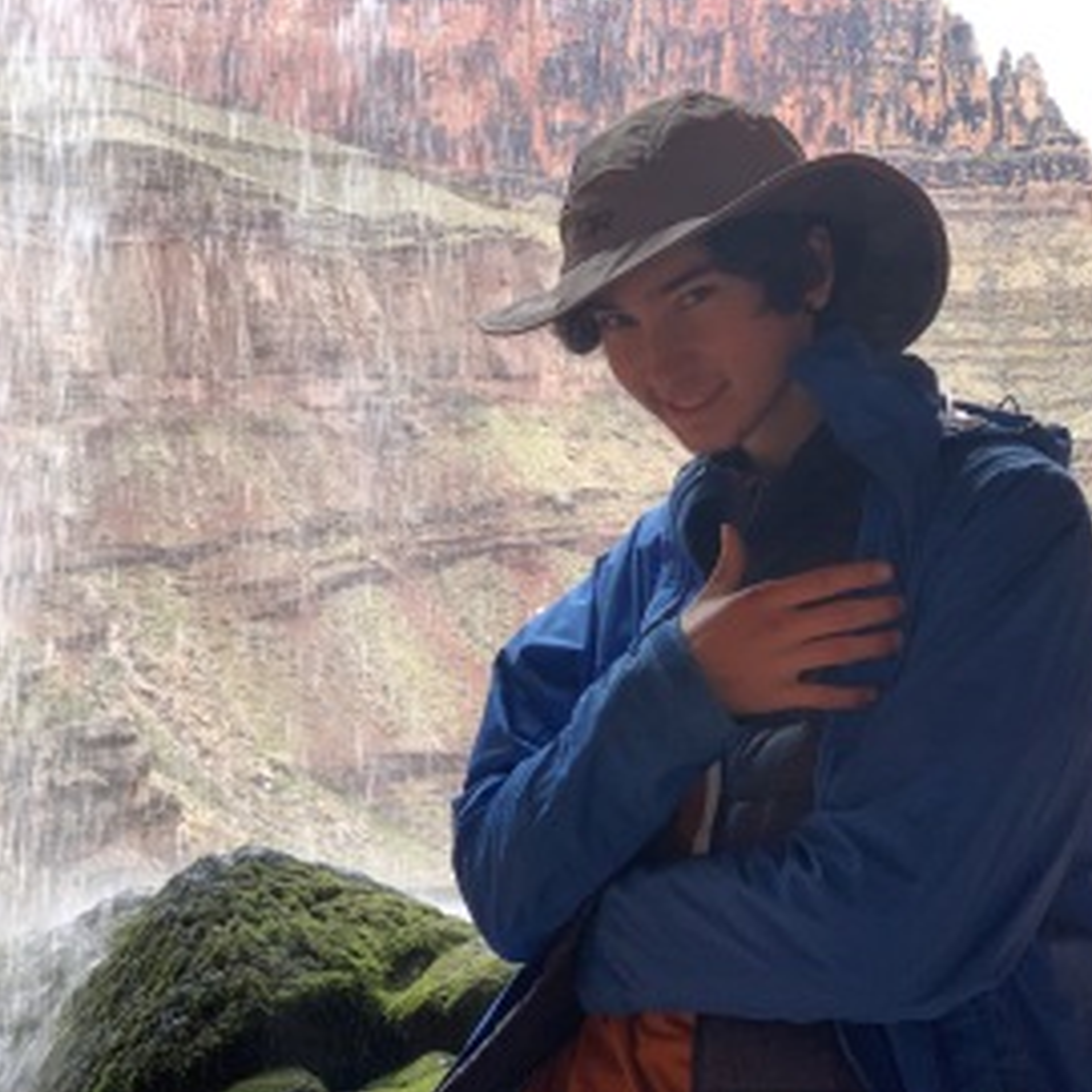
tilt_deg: +5.5
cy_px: 544
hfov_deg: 27.7
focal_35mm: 62
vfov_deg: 27.7
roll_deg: -1.0
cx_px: 475
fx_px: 2213
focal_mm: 6
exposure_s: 1/122
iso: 25
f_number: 2.4
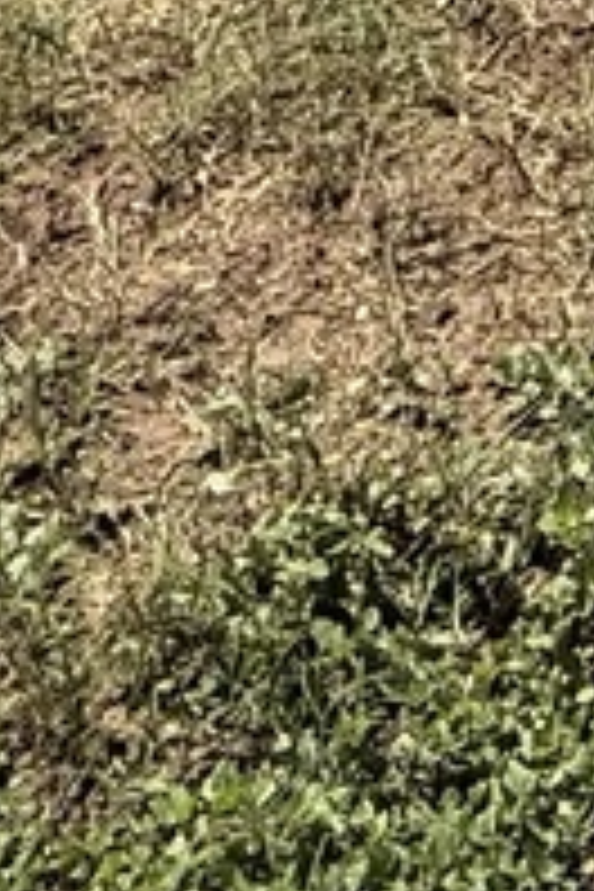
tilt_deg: -4.7
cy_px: -1287
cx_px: 1364
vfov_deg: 13.6
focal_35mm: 106
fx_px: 2623
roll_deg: -1.2
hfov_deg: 11.1
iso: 64
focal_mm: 2.22
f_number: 2.2
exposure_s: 1/2611
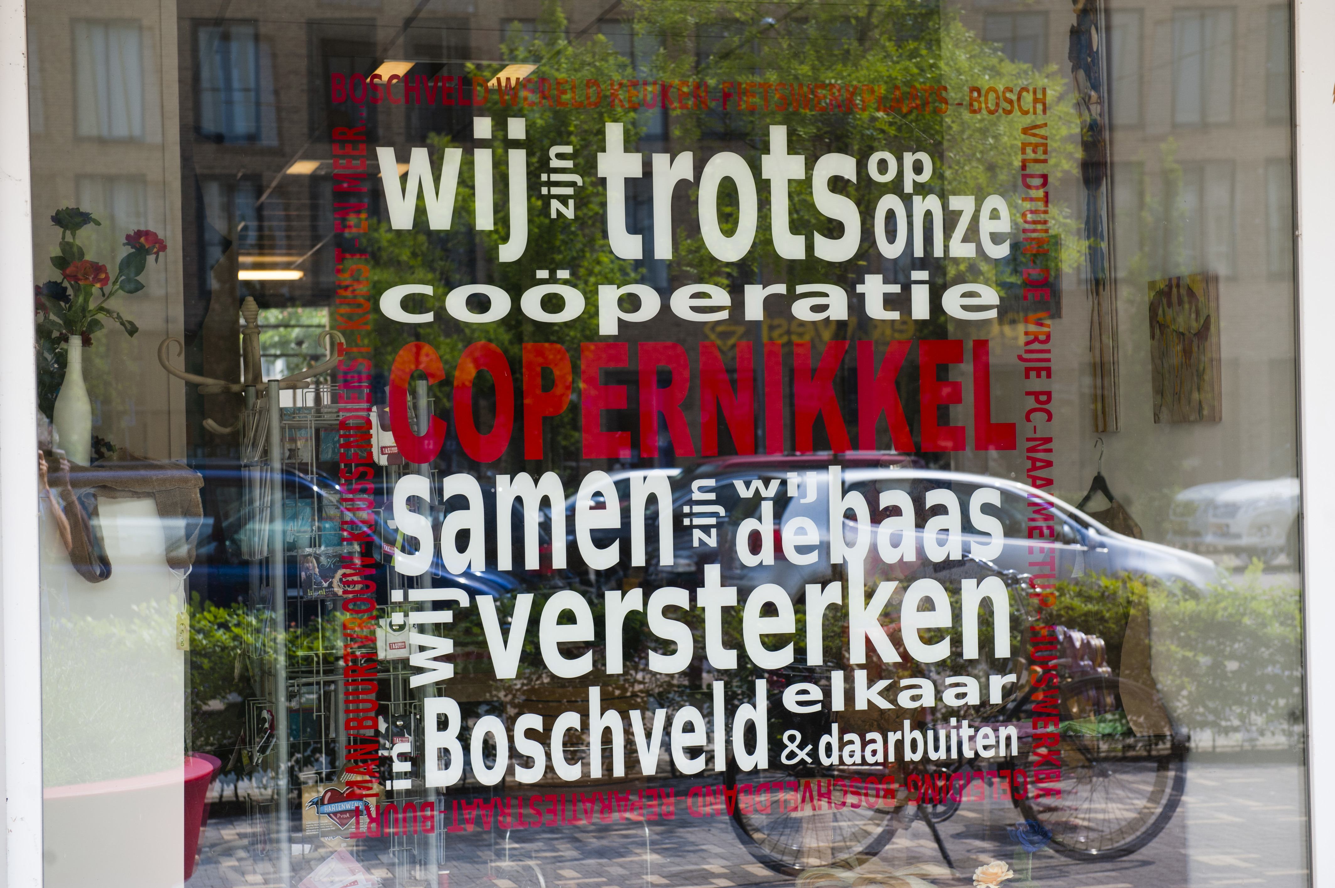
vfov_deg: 20.6
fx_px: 2446
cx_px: 668
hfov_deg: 30.5
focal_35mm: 66
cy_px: 444
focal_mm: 66
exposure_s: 1/250
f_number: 6.3
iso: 200
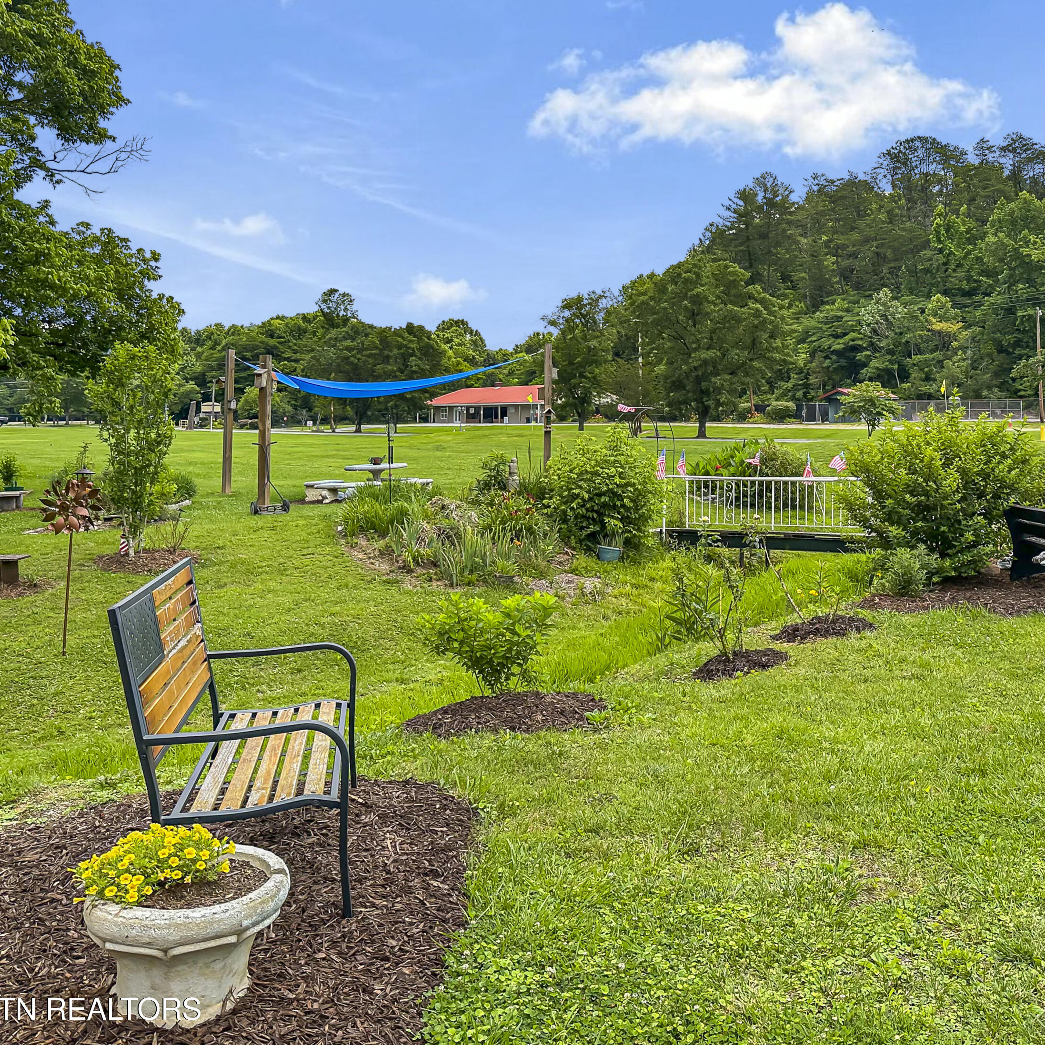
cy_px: 522
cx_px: 689
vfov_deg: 55.6
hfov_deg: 54.6
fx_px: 990
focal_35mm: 29
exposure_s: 1/3700
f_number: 1.8
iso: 80
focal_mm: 6.86
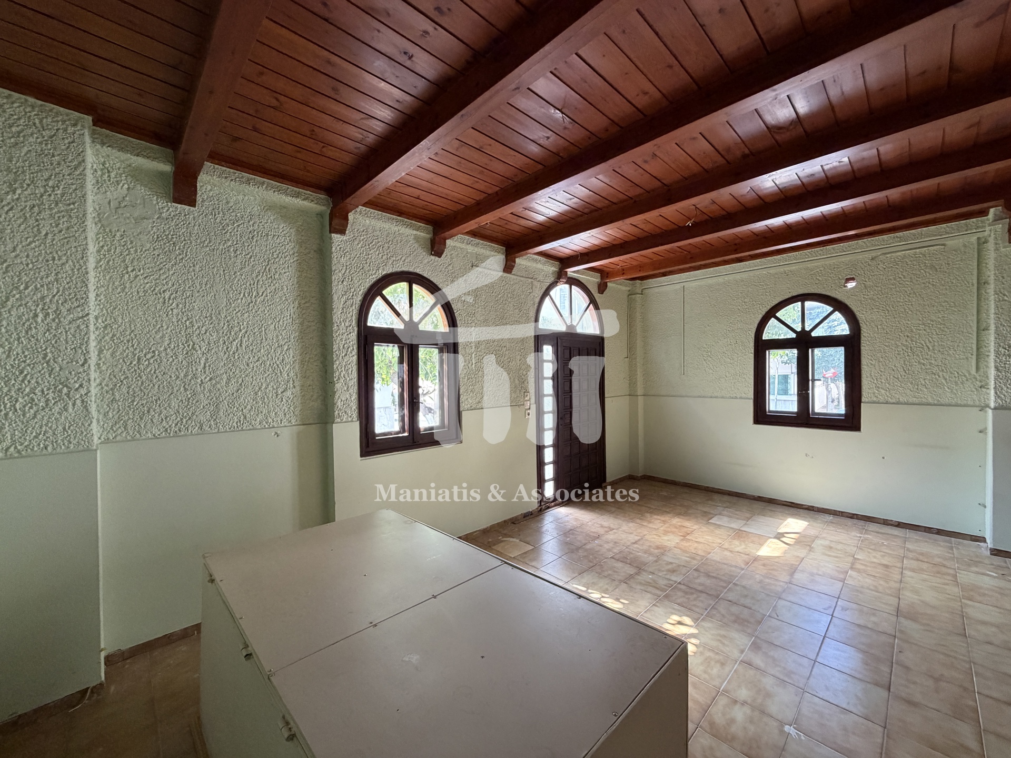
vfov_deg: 85.7
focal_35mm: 14
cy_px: 379
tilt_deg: -0.8
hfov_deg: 102.1
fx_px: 409
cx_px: 506
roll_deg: +0.5
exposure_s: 1/73
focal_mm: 2.22
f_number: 2.2
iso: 320
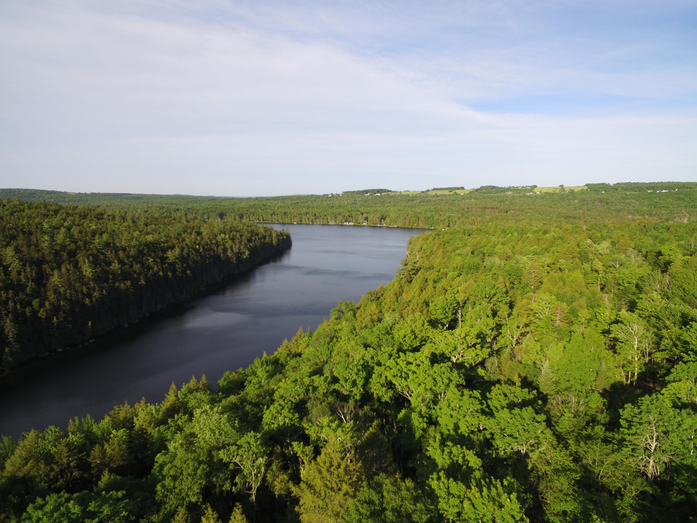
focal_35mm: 20
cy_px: 262
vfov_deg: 66.0
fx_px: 403
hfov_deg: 81.7
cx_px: 348
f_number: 2.8
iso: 100
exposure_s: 1/640
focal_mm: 3.61
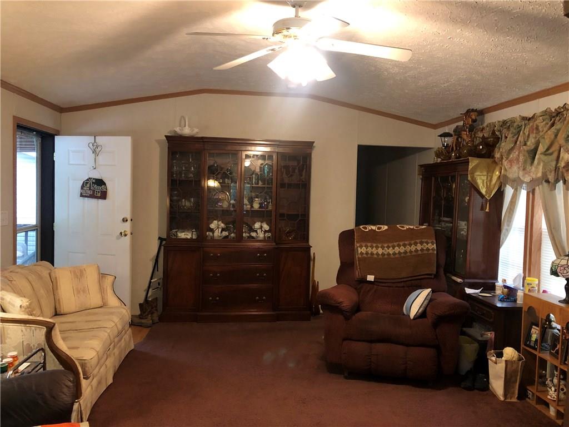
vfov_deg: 49.7
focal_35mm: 28
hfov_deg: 63.4
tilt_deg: -1.4
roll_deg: +0.2
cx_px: 284
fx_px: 460
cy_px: 214
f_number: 1.8
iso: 100
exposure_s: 1/15
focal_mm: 4
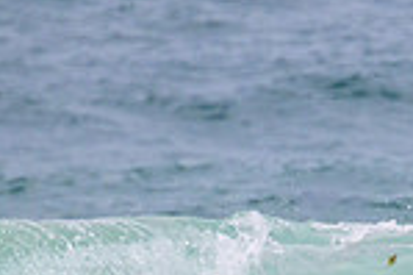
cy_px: 399
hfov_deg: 0.7
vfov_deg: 0.4
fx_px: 35696
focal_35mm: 3115
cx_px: 735
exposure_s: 1/2000
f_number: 11
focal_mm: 800
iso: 800
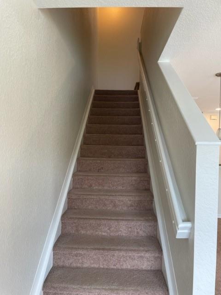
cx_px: 110
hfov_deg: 53.1
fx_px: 221
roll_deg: -0.5
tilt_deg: -0.7
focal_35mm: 26
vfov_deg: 67.3
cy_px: 148
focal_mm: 4.2
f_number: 1.6
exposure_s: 1/60
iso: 64
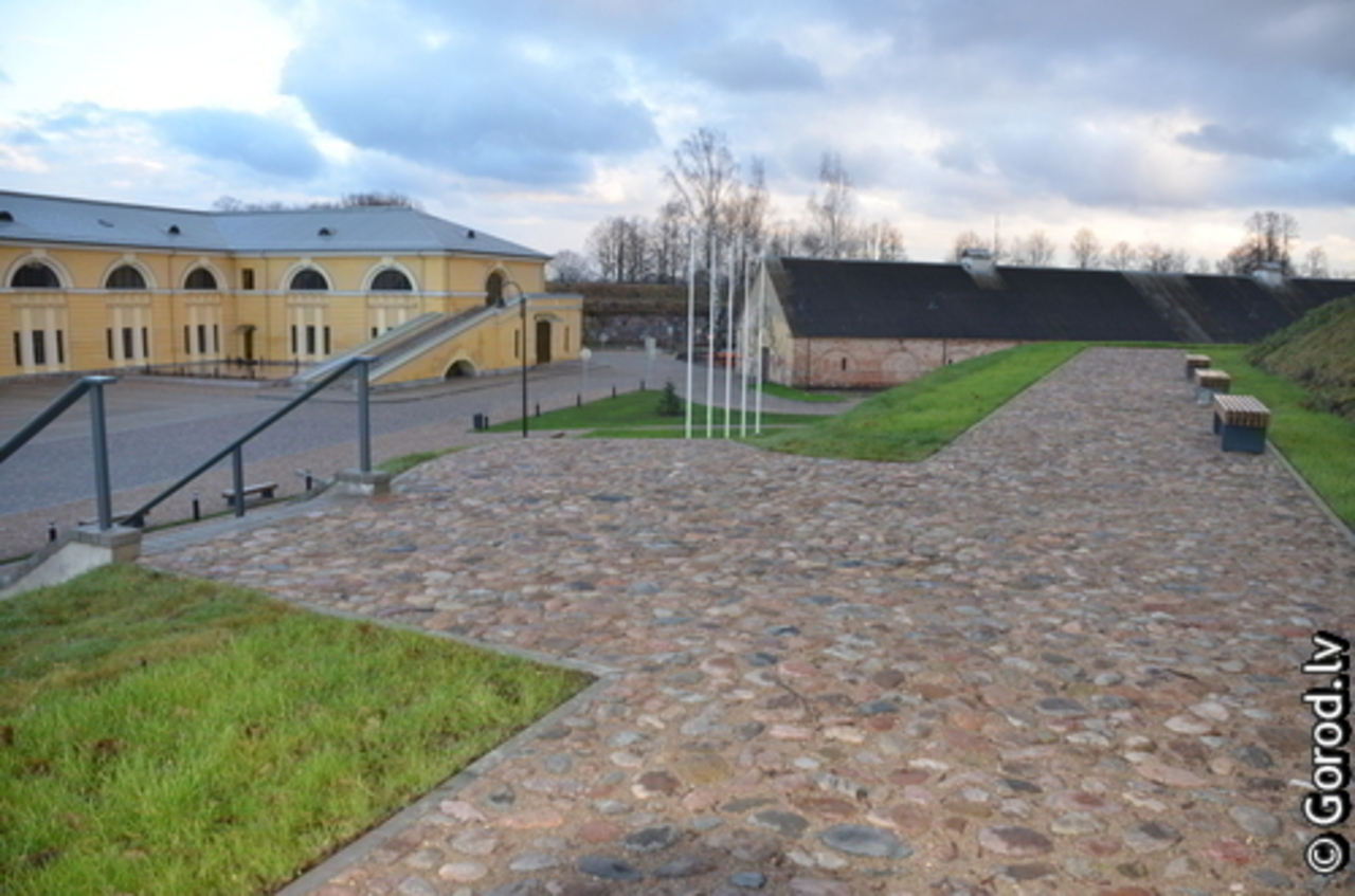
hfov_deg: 67.5
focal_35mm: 27
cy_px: 448
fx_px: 1014
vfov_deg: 47.7
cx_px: 678
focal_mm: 18
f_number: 3.5
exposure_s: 1/160
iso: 200
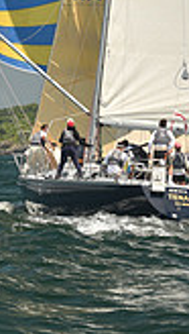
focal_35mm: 351
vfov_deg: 6.1
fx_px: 3108
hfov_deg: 3.5
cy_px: -71
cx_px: 115
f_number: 5.6
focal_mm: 95
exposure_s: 1/640
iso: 250
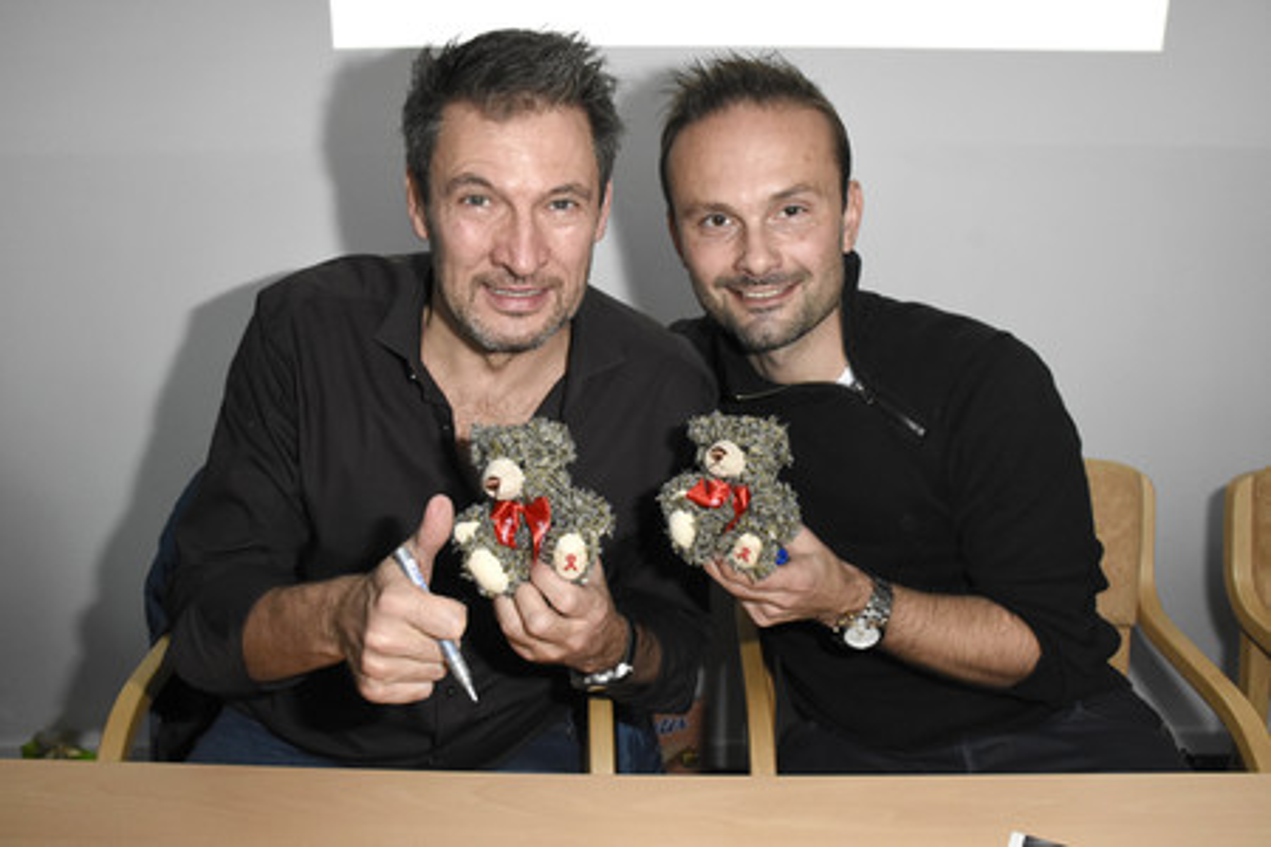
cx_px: 636
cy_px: 424
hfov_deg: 61.9
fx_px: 1059
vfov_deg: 43.6
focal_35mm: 30
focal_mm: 20
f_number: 6.3
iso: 3200
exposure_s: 1/60
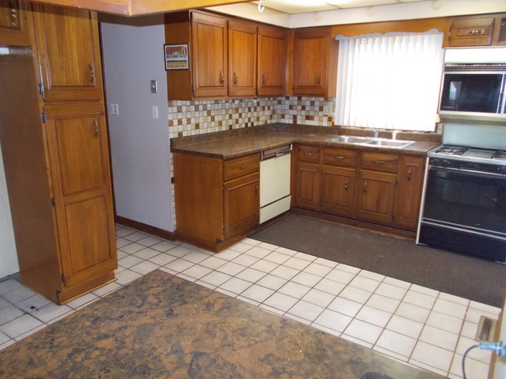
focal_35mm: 27
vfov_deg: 51.4
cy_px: 188
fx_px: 395
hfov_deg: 65.3
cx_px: 254
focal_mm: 4.6
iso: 400
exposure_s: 1/25
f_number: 3.2
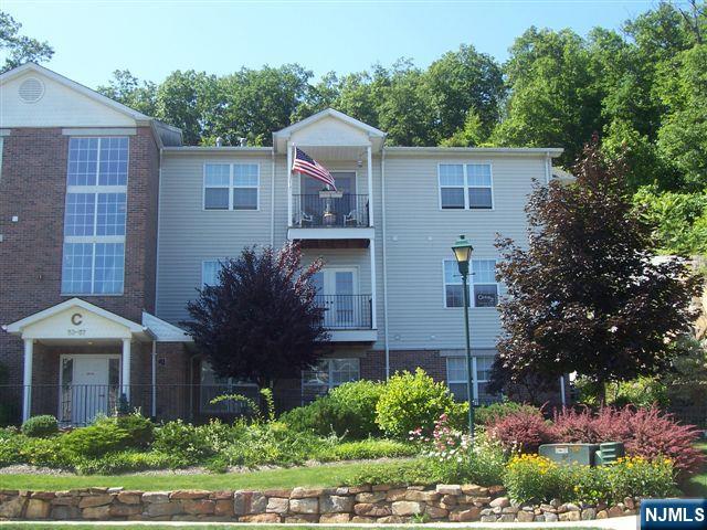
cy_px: 265
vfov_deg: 34.3
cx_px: 354
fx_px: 858
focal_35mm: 42
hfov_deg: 44.8
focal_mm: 7
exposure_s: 1/125
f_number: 5.6
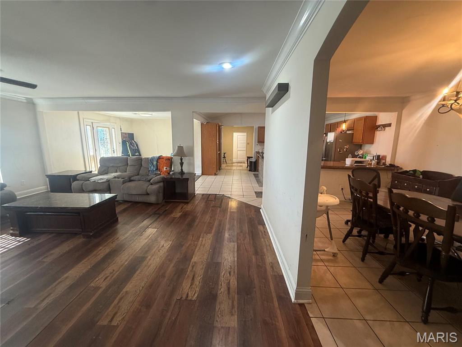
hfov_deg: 102.1
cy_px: 174
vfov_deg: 85.7
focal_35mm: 14
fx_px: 187
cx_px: 231
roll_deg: -1.6
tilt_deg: -10.0
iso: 250
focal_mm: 2.22
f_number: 2.2
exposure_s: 1/60
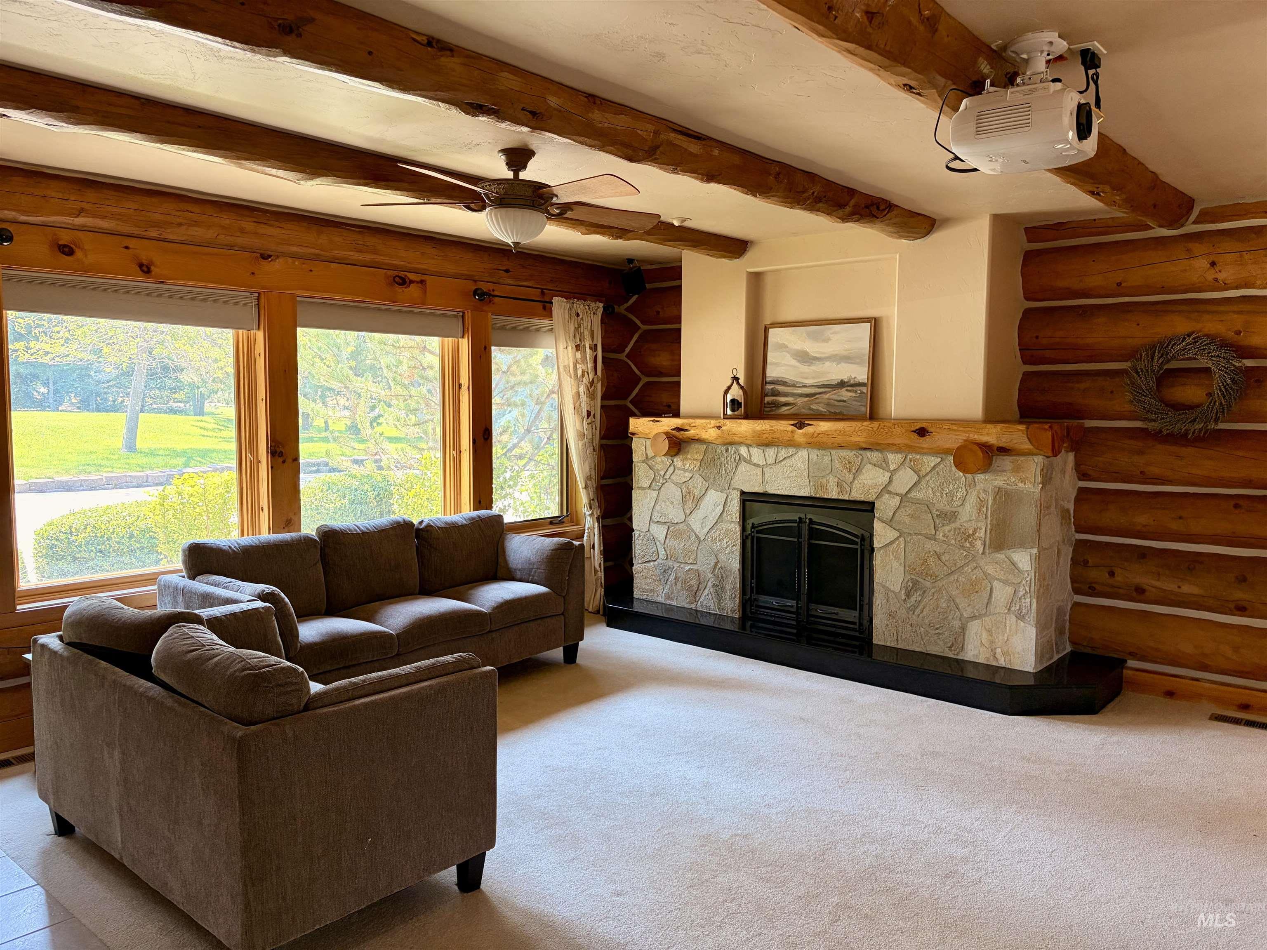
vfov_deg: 53.1
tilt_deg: -4.5
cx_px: 634
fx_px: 952
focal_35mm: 26
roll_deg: +0.6
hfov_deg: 67.3
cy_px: 475
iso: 125
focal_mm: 5.96
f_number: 1.6
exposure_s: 1/94
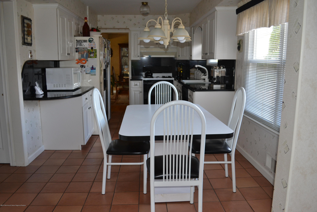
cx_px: 158
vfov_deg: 43.6
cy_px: 106
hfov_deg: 61.9
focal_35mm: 30
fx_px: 264
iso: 400
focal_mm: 20
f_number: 4
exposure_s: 1/60
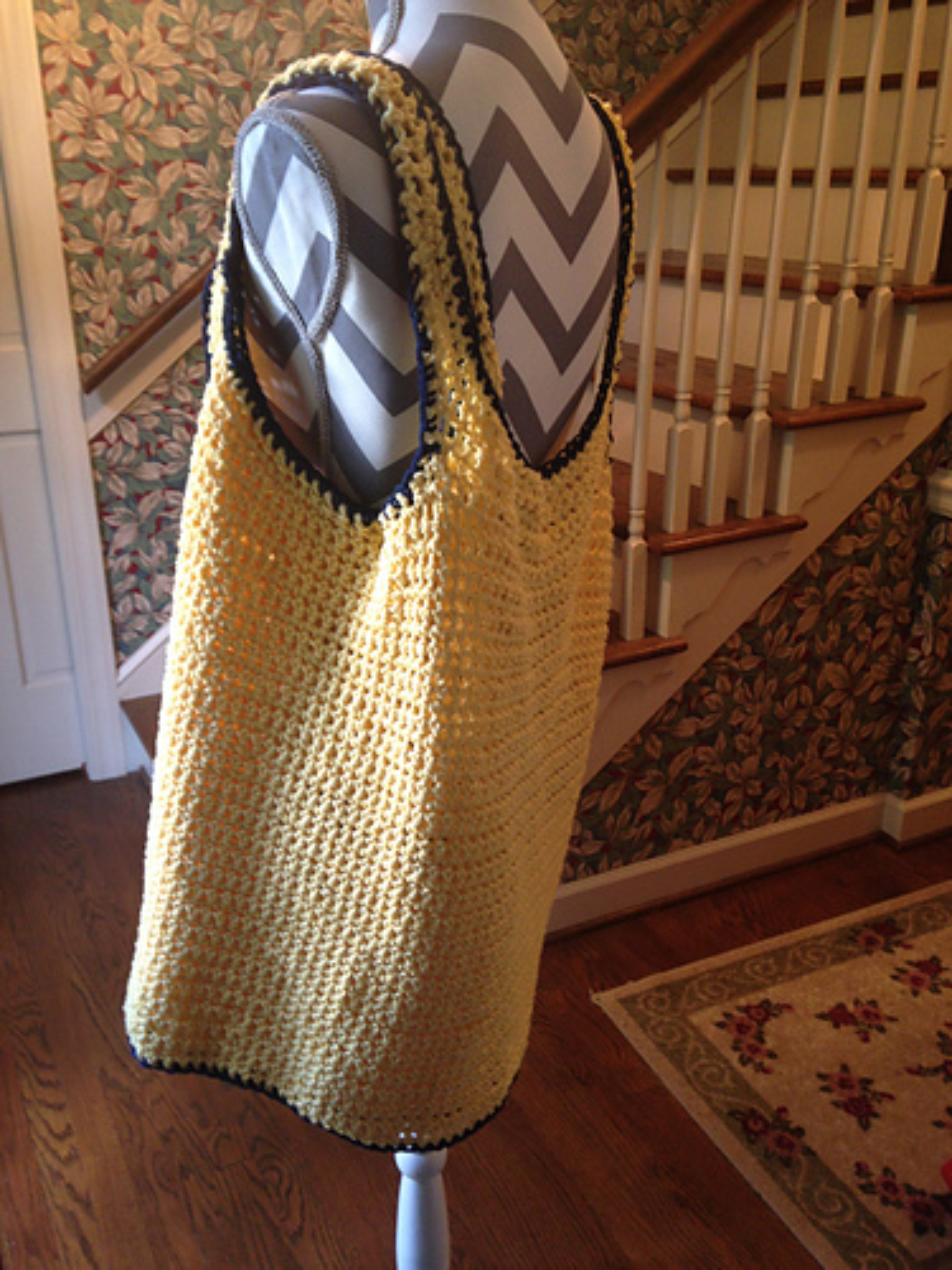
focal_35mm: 33
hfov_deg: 42.9
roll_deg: -0.7
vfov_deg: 55.4
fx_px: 1210
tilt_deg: -22.7
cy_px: 635
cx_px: 476
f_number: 2.4
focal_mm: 4.12
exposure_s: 1/20
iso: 64
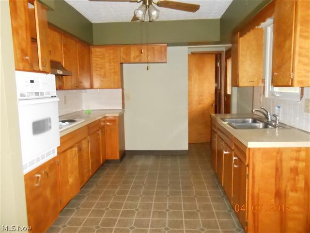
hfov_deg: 67.3
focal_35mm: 26
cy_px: 116
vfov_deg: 53.1
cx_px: 155
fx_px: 233
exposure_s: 1/25
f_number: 3.5
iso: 1250
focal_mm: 4.6
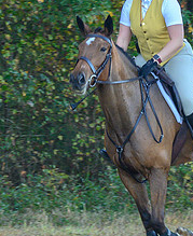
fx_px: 5068
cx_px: 112
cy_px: 85
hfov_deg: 2.2
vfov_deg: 2.7
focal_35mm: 719
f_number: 8
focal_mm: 120
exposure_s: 1/200
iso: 1100
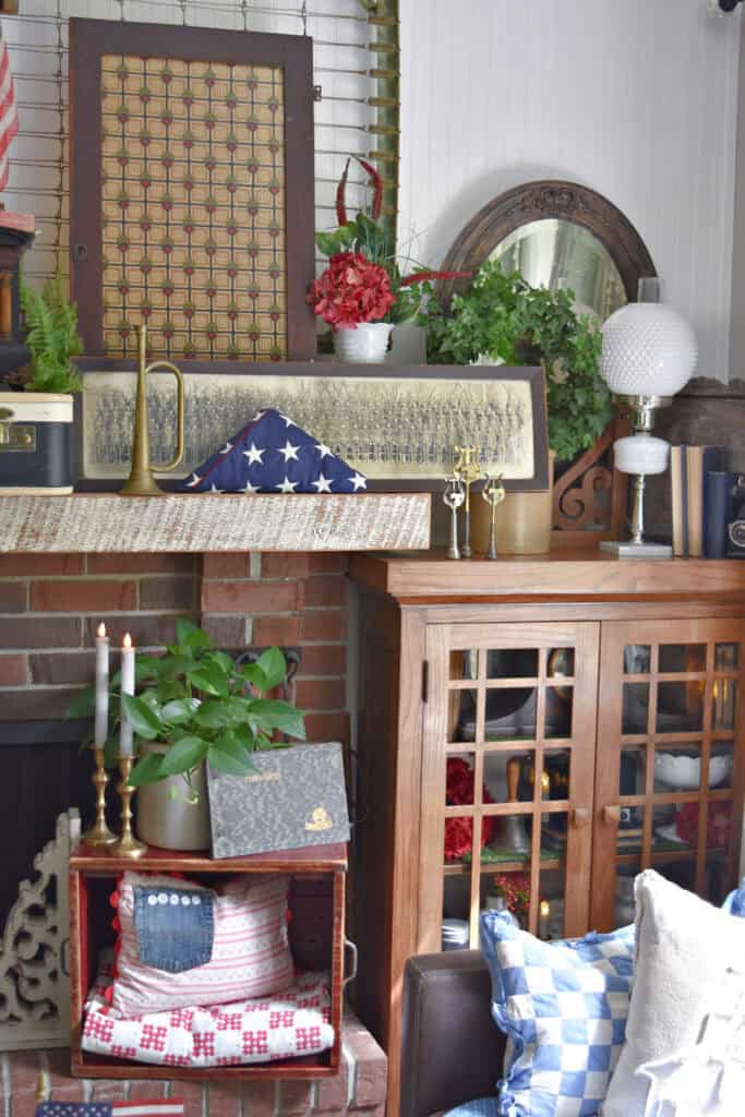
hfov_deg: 28.1
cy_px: 558
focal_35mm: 48
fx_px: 1489
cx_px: 372
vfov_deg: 41.1
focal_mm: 32
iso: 450
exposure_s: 1/60
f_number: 4.5
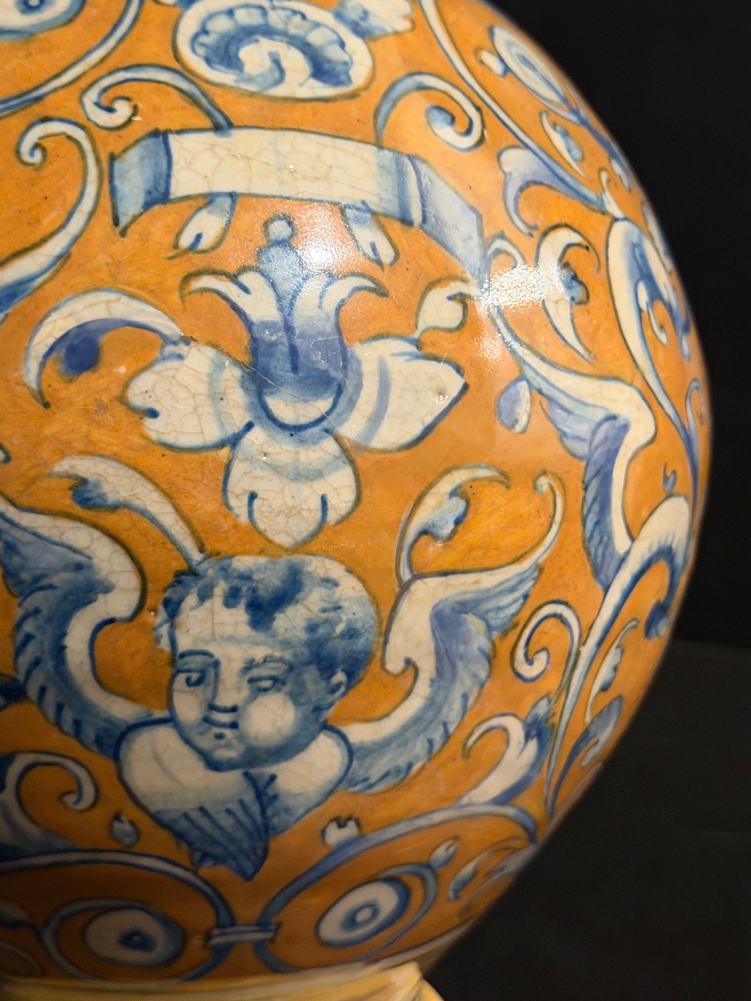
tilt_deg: -9.0
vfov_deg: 35.5
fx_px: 1562
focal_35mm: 54
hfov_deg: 27.0
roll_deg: +0.2
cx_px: 340
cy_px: 478
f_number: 1.78
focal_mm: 6.76
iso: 1250
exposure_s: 1/20
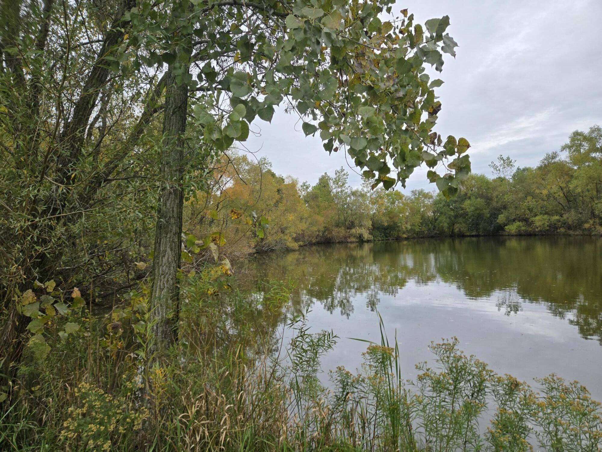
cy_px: 226
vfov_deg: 58.9
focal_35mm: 23
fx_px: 400
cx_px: 301
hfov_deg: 73.9
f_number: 1.8
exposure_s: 1/1700
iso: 80
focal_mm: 5.4
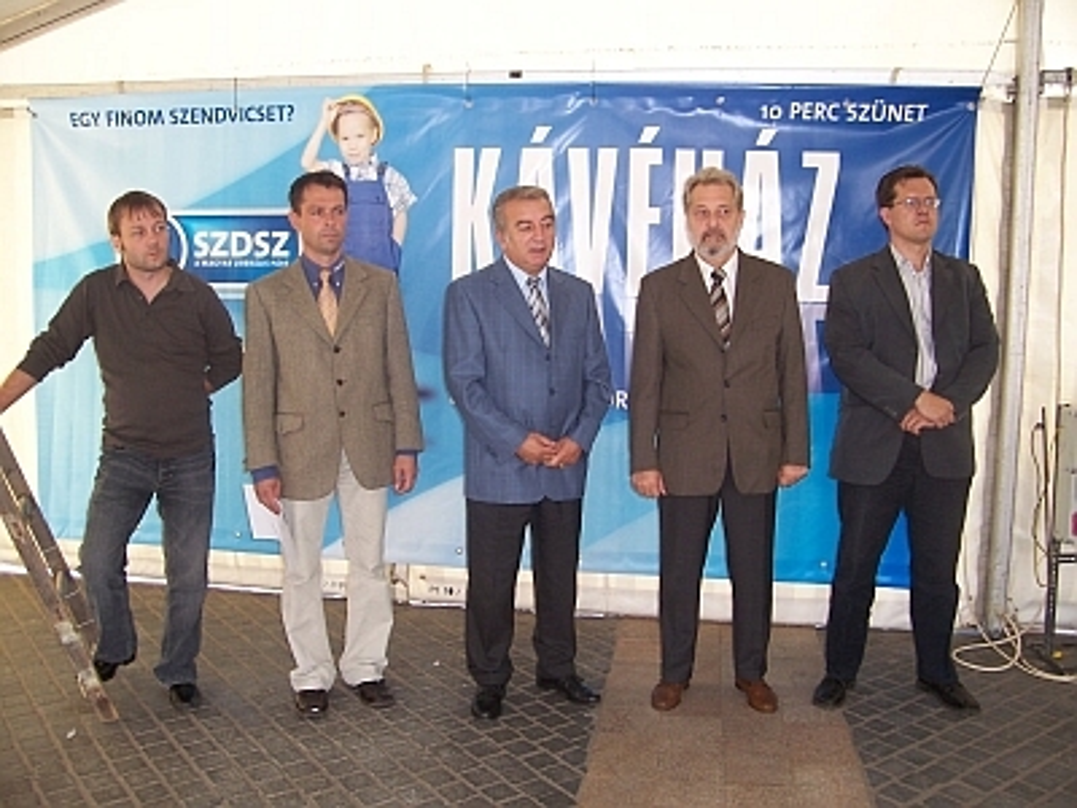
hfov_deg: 54.0
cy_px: 404
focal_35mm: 34
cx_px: 538
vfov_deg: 41.8
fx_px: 1058
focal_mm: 5.6
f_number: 2.7
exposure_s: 1/60
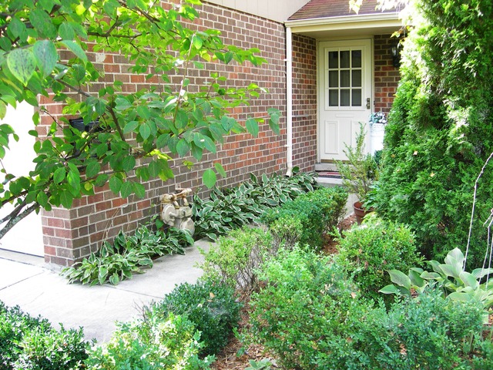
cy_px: 185
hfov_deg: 49.0
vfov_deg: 37.7
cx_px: 246
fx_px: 541
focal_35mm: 38
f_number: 2.8
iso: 50
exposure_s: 1/38.4
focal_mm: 7.8
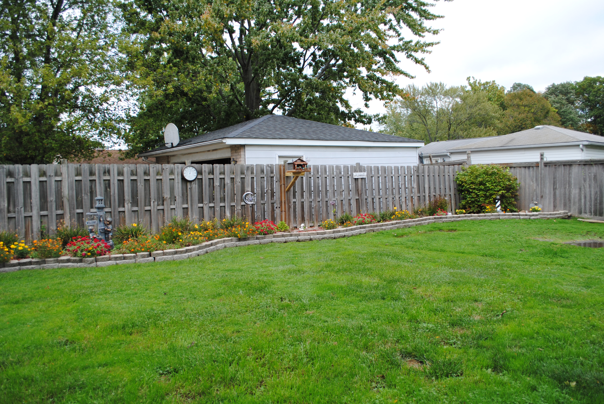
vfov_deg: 48.0
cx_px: 302
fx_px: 454
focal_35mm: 27
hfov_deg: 67.3
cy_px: 202
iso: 200
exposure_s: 1/100
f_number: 5
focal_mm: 18
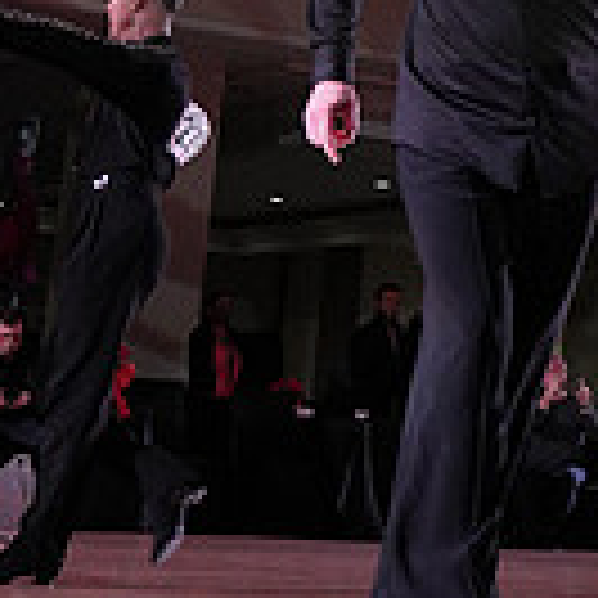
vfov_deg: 13.5
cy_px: -85
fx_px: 2463
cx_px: 753
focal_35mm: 126
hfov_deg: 13.4
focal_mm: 34
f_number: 4
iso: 1600
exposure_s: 1/500
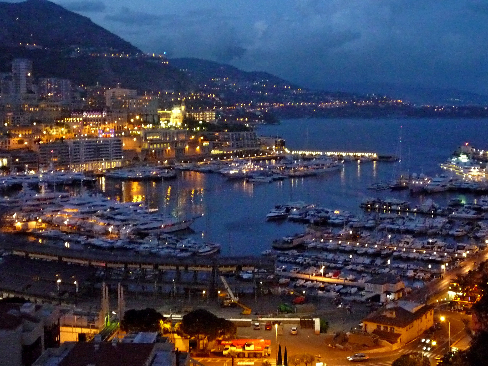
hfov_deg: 36.8
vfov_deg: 28.0
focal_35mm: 52
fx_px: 733
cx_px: 244
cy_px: 183
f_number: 4
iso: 800
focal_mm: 6.5
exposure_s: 1/8
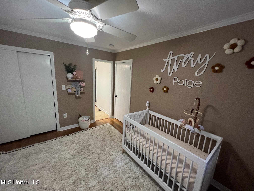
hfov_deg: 106.2
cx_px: 127
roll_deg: -4.1
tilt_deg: -11.6
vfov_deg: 89.9
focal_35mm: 13
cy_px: 96
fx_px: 95
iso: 250
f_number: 1.8
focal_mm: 1.57
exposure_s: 1/60
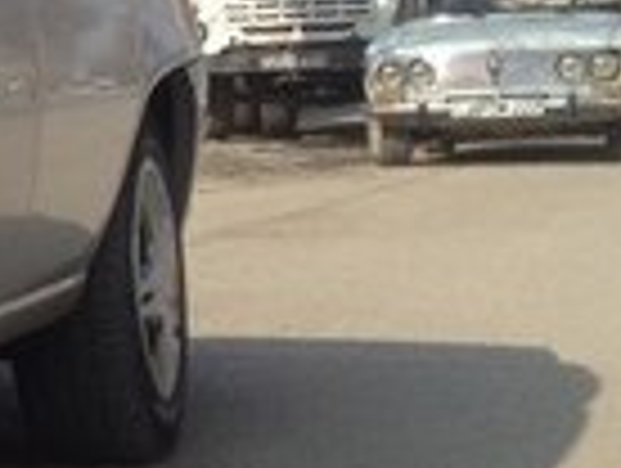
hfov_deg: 10.5
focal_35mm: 167
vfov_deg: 8.9
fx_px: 3001
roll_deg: +1.4
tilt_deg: +0.1
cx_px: -765
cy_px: 29
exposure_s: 1/1175
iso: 50
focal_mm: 4.28
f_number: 2.4
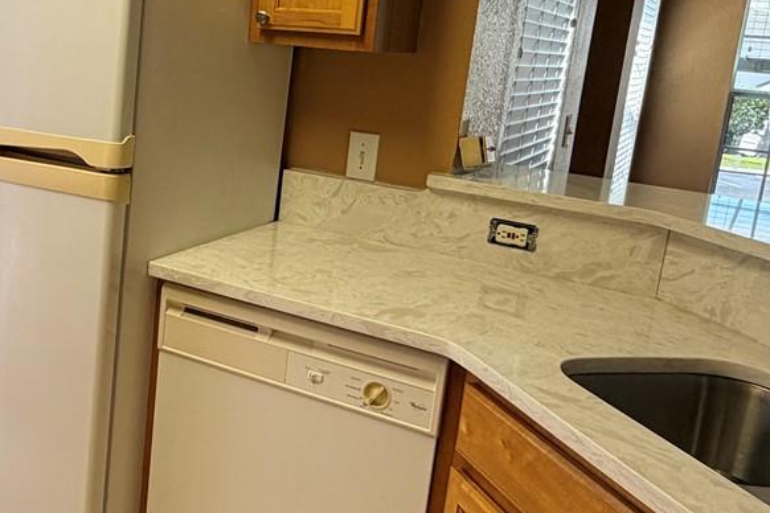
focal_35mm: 40
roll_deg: -3.7
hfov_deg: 46.4
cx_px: 179
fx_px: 855
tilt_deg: -10.1
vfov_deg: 33.2
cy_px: 185
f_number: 2.2
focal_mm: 2.22
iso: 64
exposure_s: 1/120
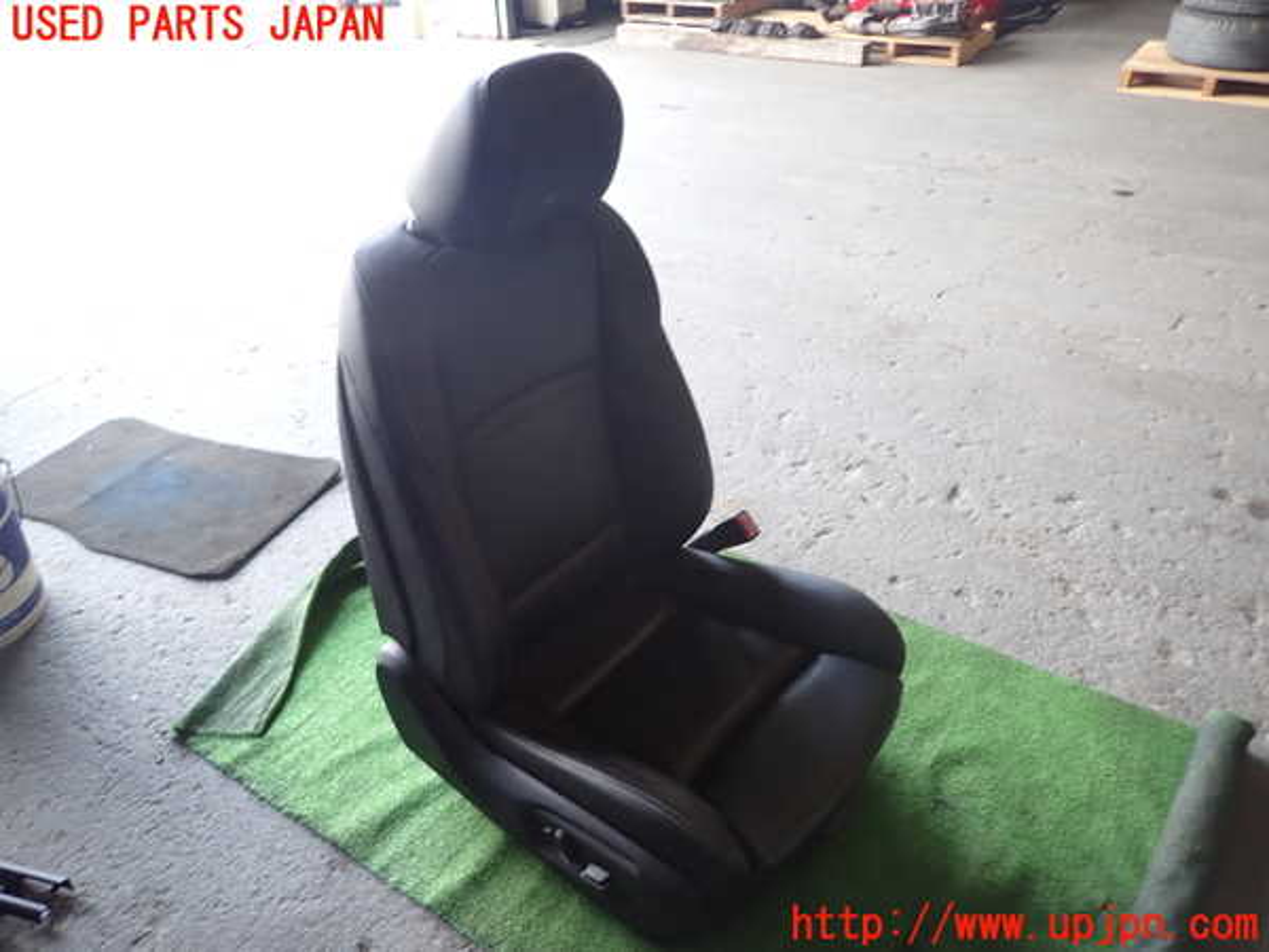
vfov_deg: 54.9
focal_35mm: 25
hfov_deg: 69.4
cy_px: 476
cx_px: 634
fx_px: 916
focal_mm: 4.5
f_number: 2
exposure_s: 1/60
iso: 100
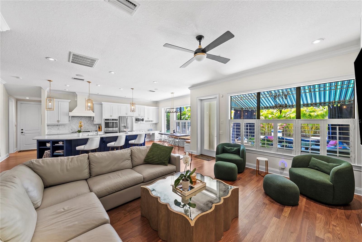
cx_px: 181
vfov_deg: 85.5
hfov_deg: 108.3
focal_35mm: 13
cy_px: 121
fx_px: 131
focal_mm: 13
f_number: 8
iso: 640
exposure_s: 1/4
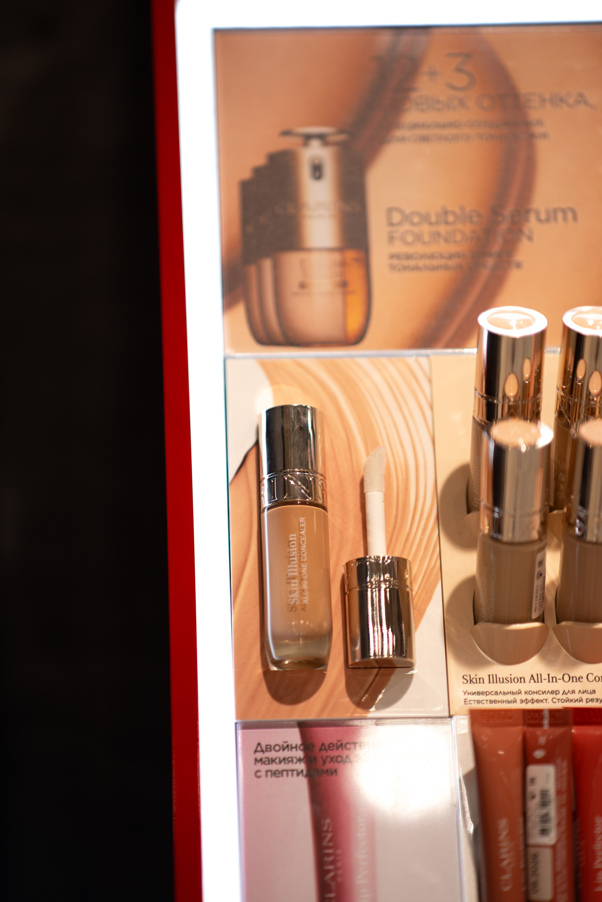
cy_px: 451
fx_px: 2132
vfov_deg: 23.9
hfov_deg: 16.1
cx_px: 301
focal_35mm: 85
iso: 50
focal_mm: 85
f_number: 1.4
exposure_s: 1/160
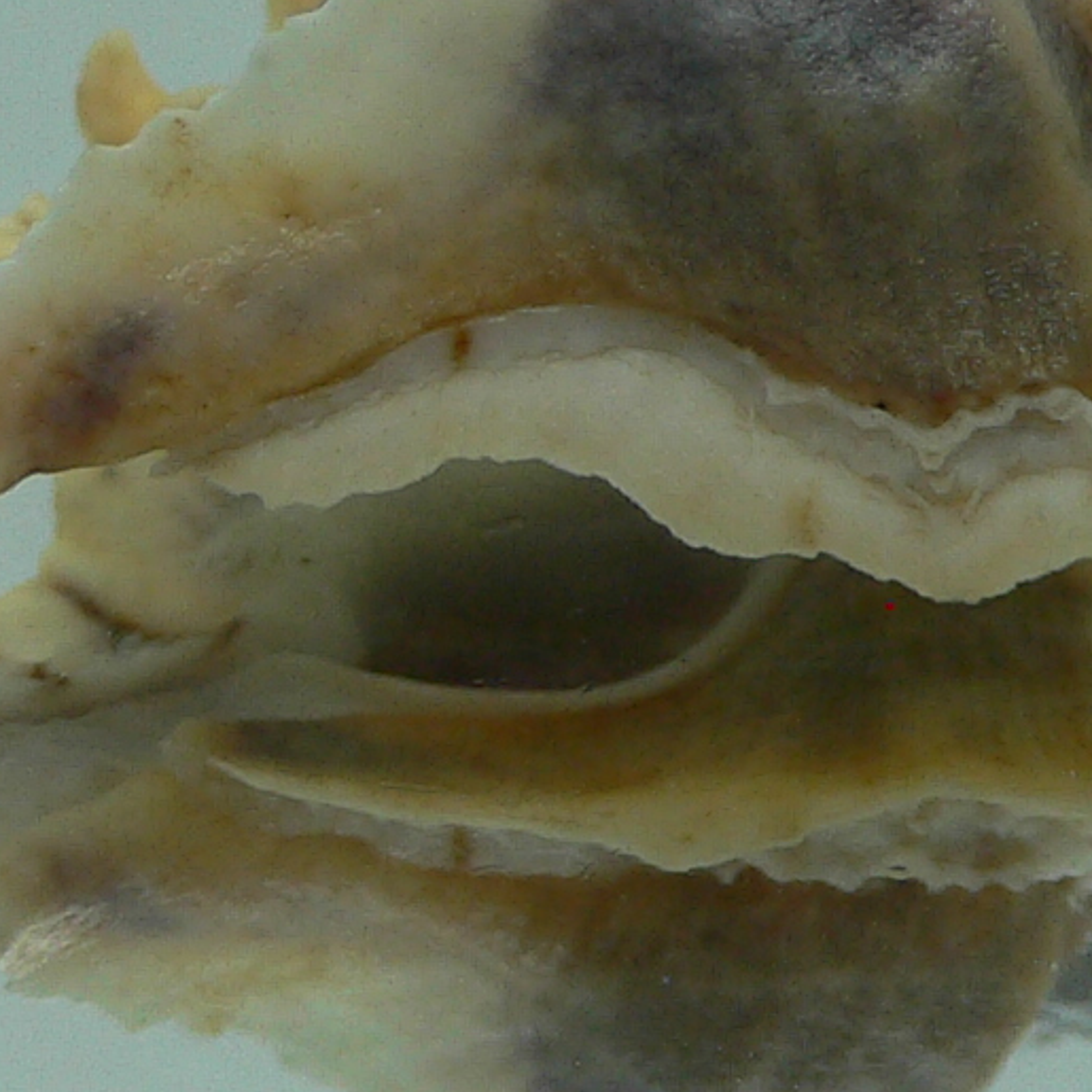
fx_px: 4319
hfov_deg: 14.4
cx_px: 651
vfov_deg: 14.4
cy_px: 290
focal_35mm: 121
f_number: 2.8
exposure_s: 1/60
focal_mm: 4.6
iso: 80
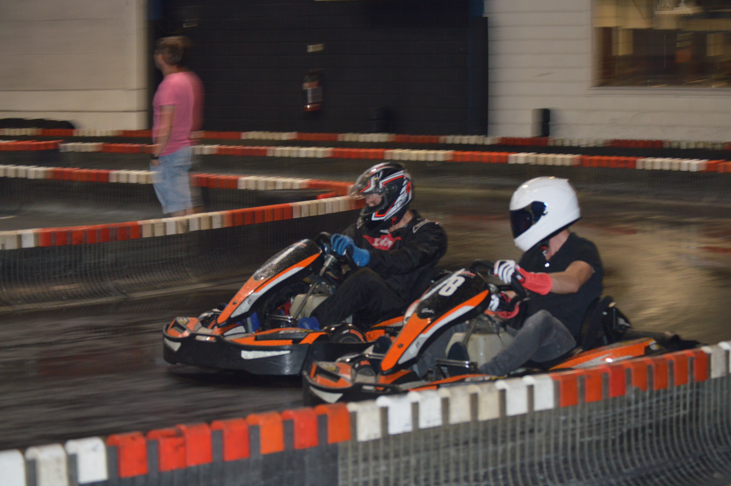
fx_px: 2130
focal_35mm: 105
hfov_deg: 19.5
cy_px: 243
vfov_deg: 13.0
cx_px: 366
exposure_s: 1/60
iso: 800
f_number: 4.2
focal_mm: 70
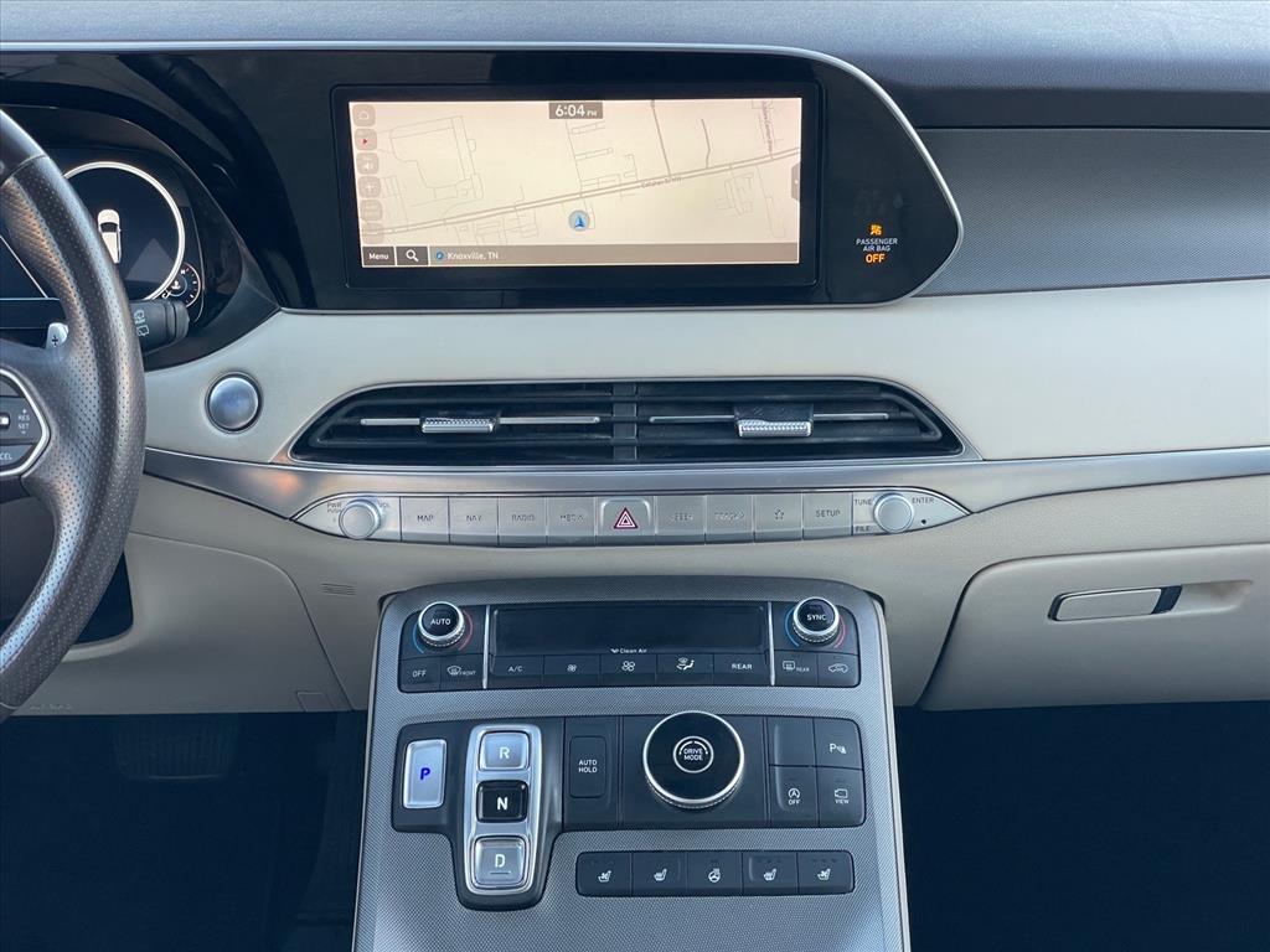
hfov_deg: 36.8
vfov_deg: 28.0
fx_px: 1908
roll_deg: -3.3
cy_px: 476
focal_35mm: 52
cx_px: 635
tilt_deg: -29.3
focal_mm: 6
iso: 125
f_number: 2
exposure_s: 1/99
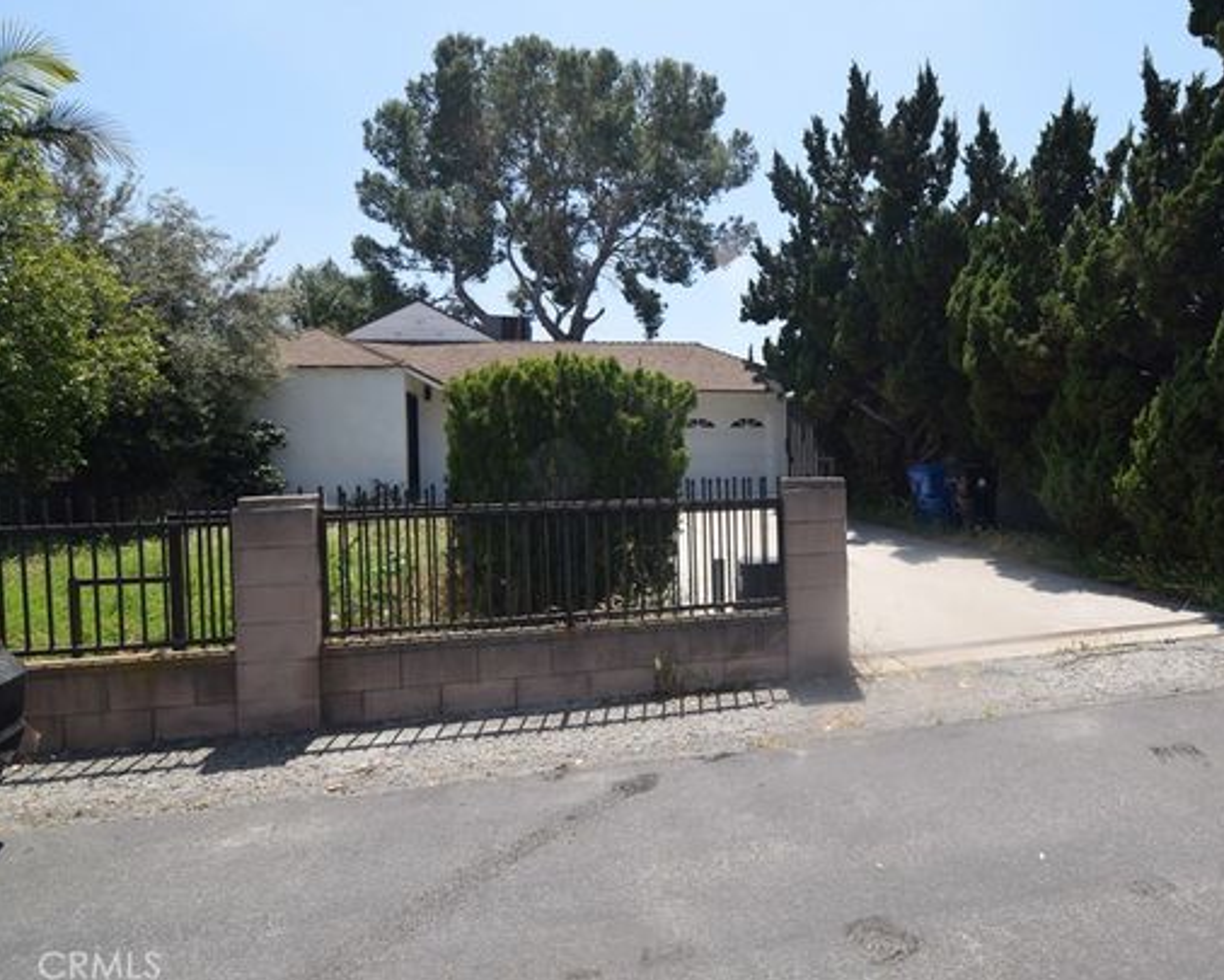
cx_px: 750
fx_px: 710
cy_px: 471
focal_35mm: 20
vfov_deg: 69.2
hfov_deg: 80.3
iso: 100
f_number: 7.1
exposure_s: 1/200
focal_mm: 11
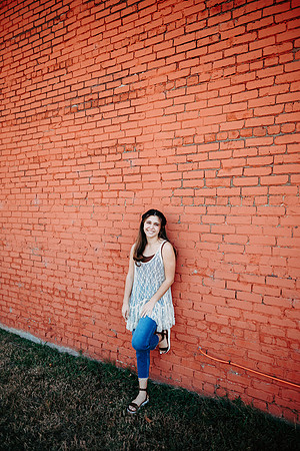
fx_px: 300
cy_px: 226
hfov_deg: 53.1
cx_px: 150
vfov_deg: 73.7
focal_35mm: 24
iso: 100
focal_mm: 24
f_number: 2.2
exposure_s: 1/400
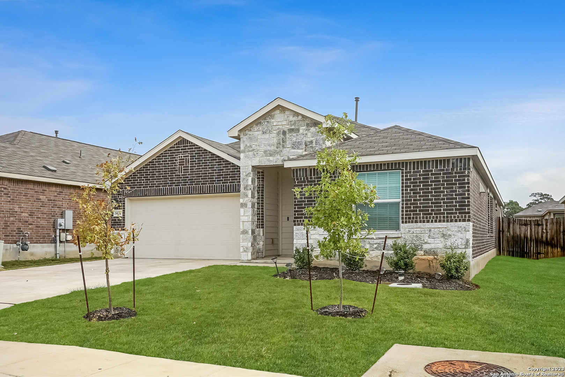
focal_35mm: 33
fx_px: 518
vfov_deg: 40.0
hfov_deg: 57.2
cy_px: 188
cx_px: 282
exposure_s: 1/640
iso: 100
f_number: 5
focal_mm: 22
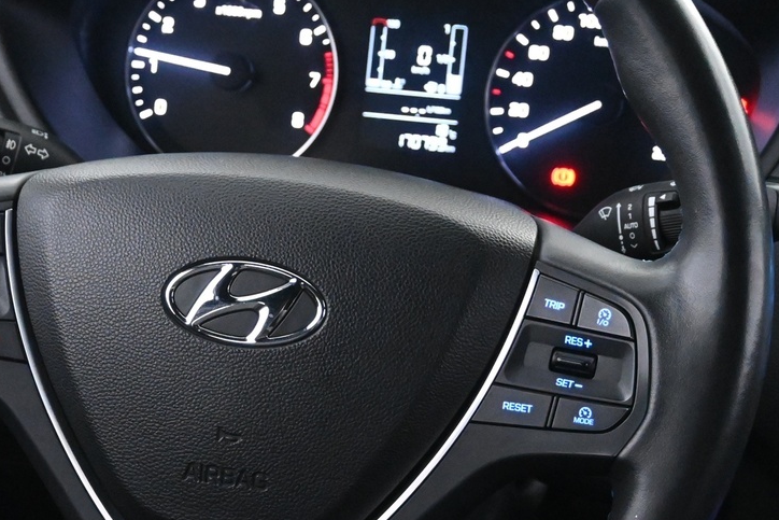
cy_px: 301
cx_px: 231
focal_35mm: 94
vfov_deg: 14.6
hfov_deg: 21.6
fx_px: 2034
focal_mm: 28
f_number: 4.5
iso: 5600
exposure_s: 1/50
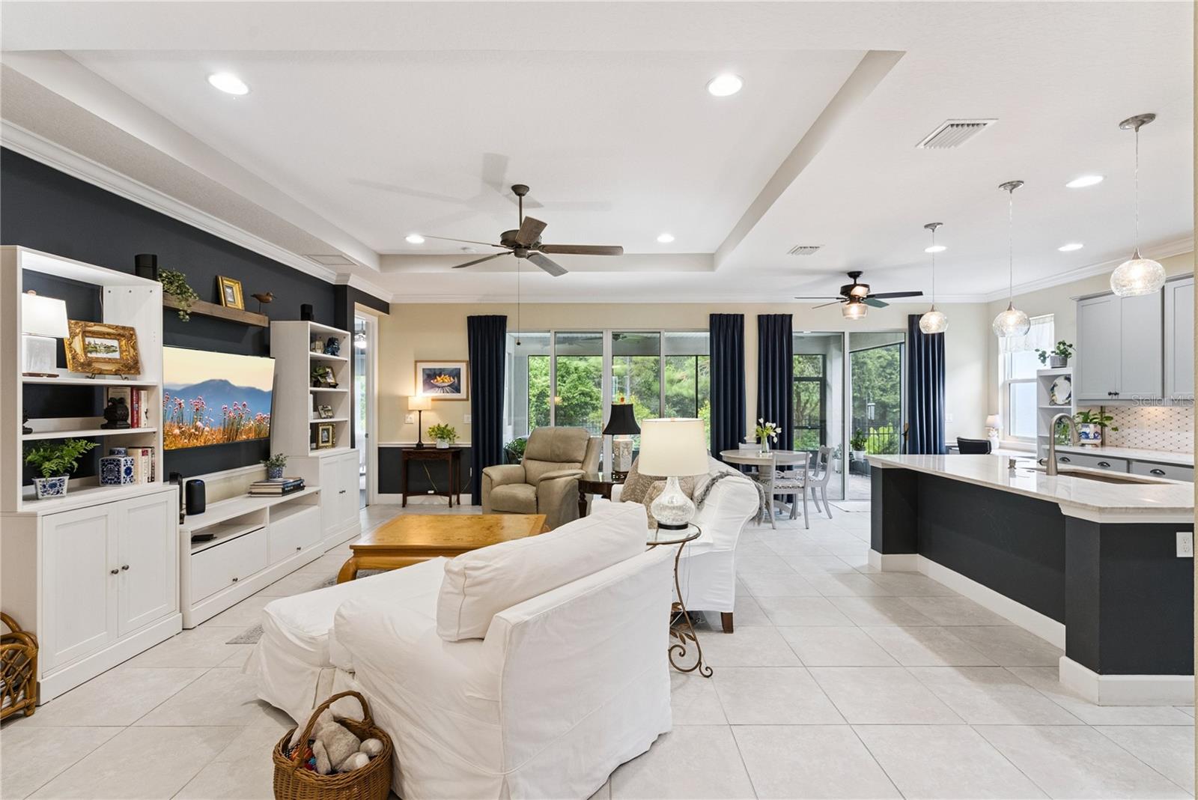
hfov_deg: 96.7
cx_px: 599
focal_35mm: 16
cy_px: 400
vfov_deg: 73.8
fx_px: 533
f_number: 9
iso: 2000
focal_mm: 16
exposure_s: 1/50
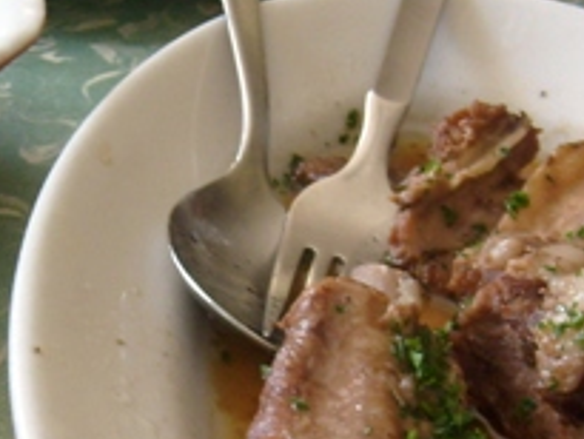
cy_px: 363
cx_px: 211
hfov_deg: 18.7
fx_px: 1772
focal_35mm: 105
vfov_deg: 14.0
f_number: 2.8
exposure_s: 1/45
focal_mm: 5.8
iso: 80
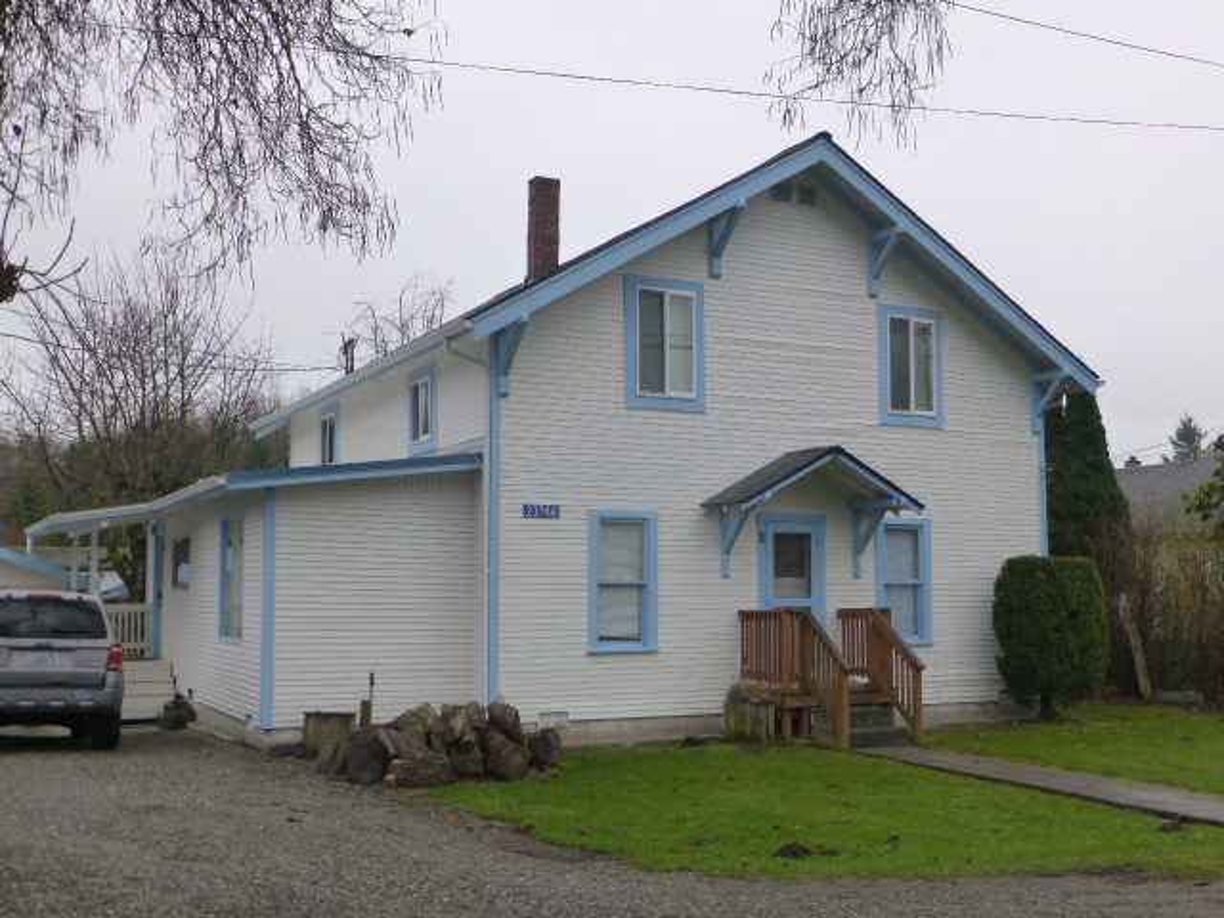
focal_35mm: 39
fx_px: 1379
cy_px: 459
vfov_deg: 36.8
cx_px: 612
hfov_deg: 47.9
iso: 200
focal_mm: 6.9
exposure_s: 1/60
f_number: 3.9
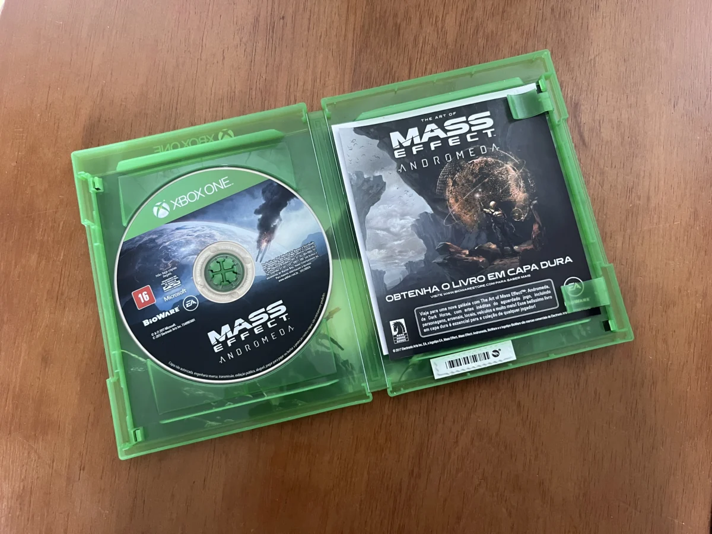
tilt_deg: -81.7
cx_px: 356
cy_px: 267
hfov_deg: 67.3
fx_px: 535
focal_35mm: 26
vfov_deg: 53.1
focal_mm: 5.1
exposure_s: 1/60
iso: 400
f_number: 1.6
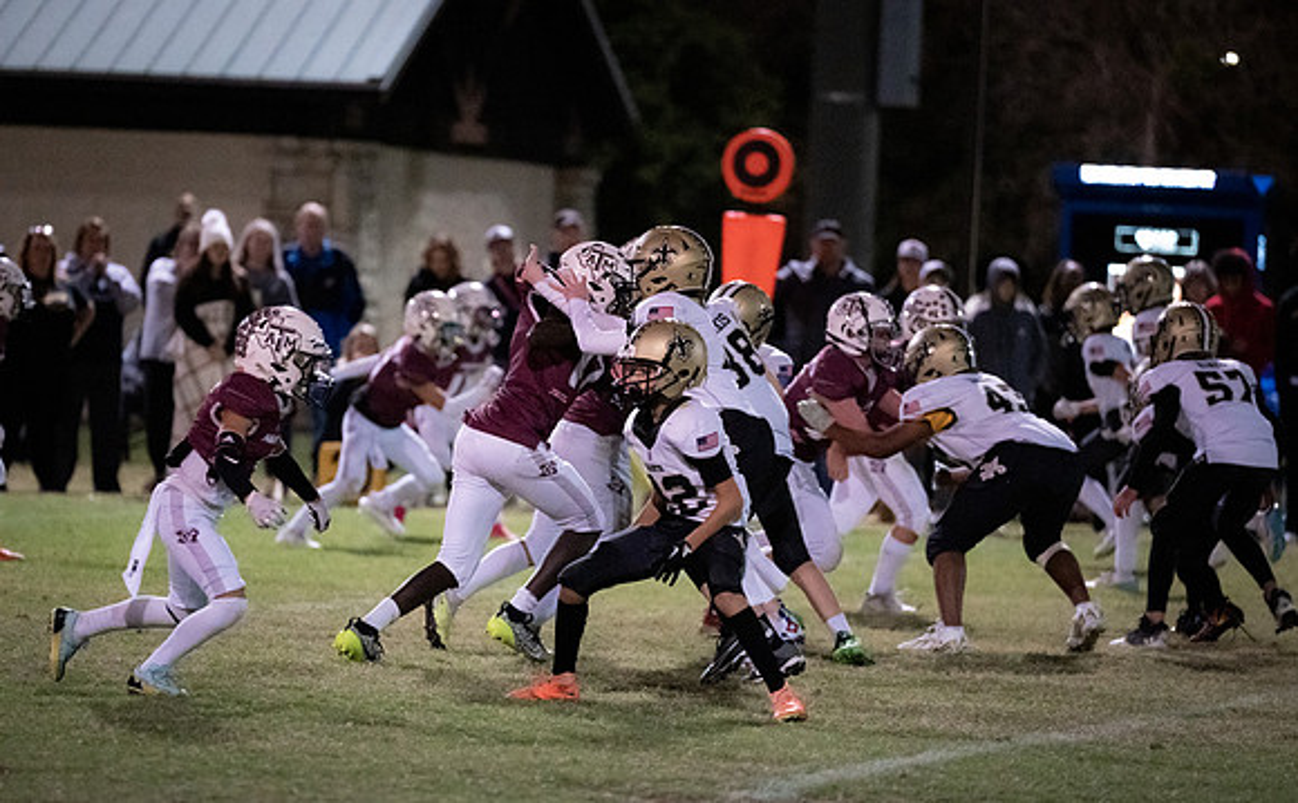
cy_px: 456
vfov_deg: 5.1
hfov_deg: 8.2
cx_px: 521
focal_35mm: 257
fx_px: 9056
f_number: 2.8
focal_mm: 200
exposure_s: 1/1000
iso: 12800
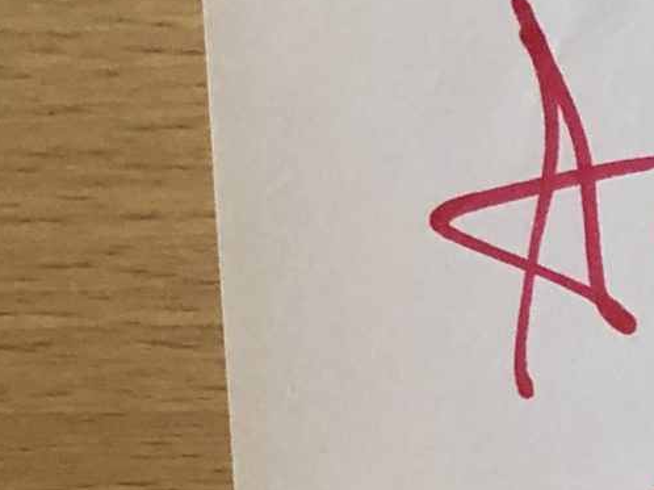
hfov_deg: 12.3
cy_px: 579
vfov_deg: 10.1
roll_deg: -0.6
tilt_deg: -21.7
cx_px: 1254
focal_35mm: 144
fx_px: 2719
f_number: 1.8
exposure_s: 1/15
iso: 80
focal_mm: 3.99
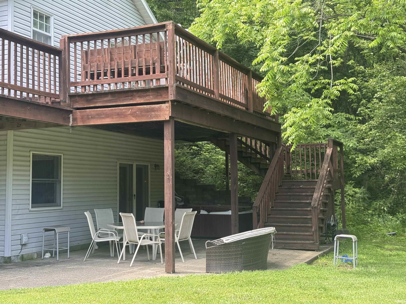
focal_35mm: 48
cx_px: 203
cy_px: 152
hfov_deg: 39.7
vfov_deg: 30.3
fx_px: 563
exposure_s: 1/351
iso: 64
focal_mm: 6.76
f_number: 1.78
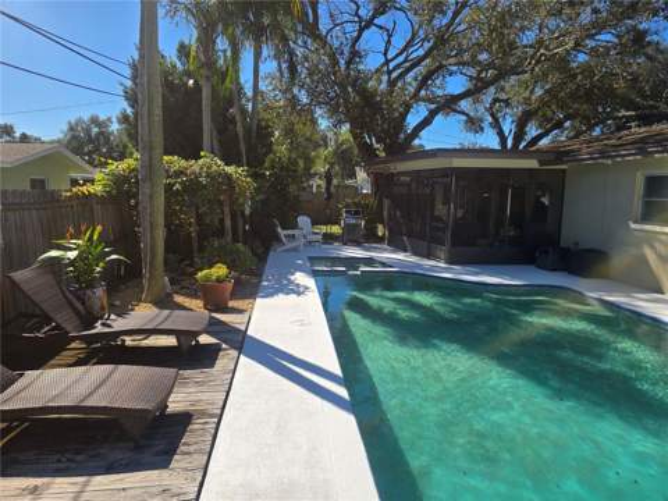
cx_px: 334
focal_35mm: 23
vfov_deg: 58.9
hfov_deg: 73.9
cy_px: 250
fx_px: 444
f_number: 1.7
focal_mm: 6.3
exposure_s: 1/836
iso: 12
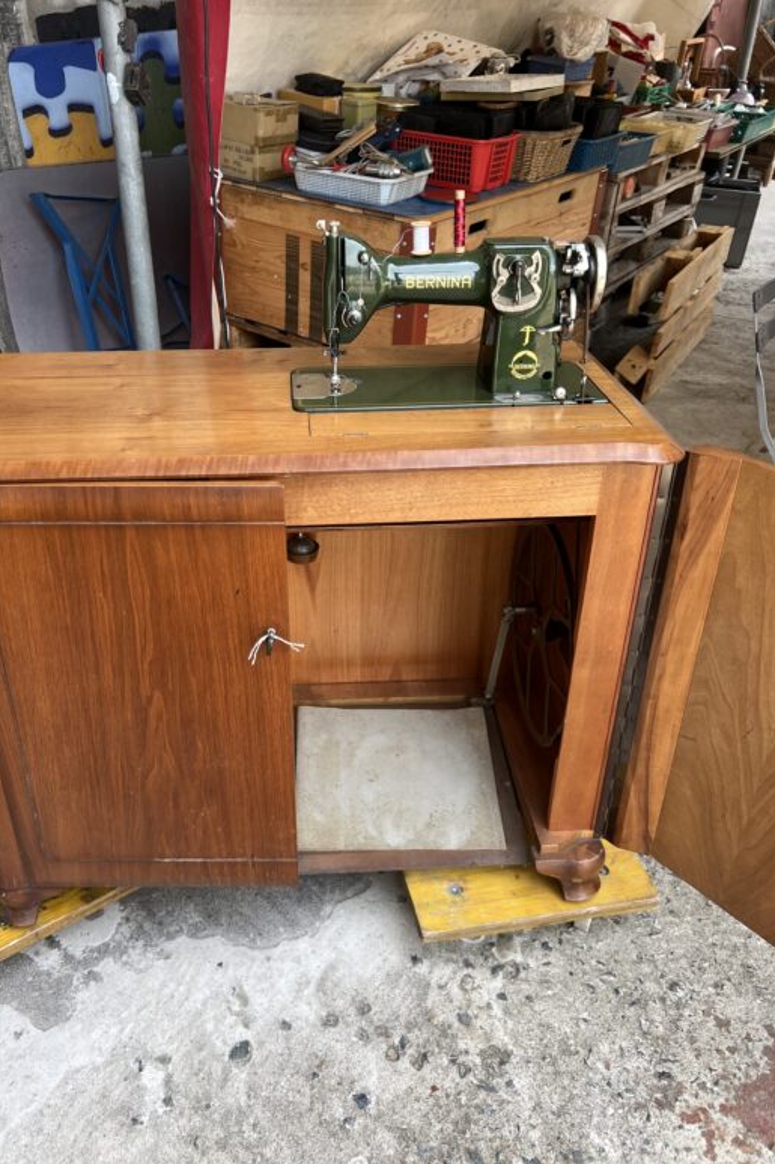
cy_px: 563
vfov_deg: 65.5
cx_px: 327
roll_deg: -0.4
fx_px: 905
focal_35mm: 28
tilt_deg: -30.2
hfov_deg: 46.2
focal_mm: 5.7
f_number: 1.5
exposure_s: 1/359
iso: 50
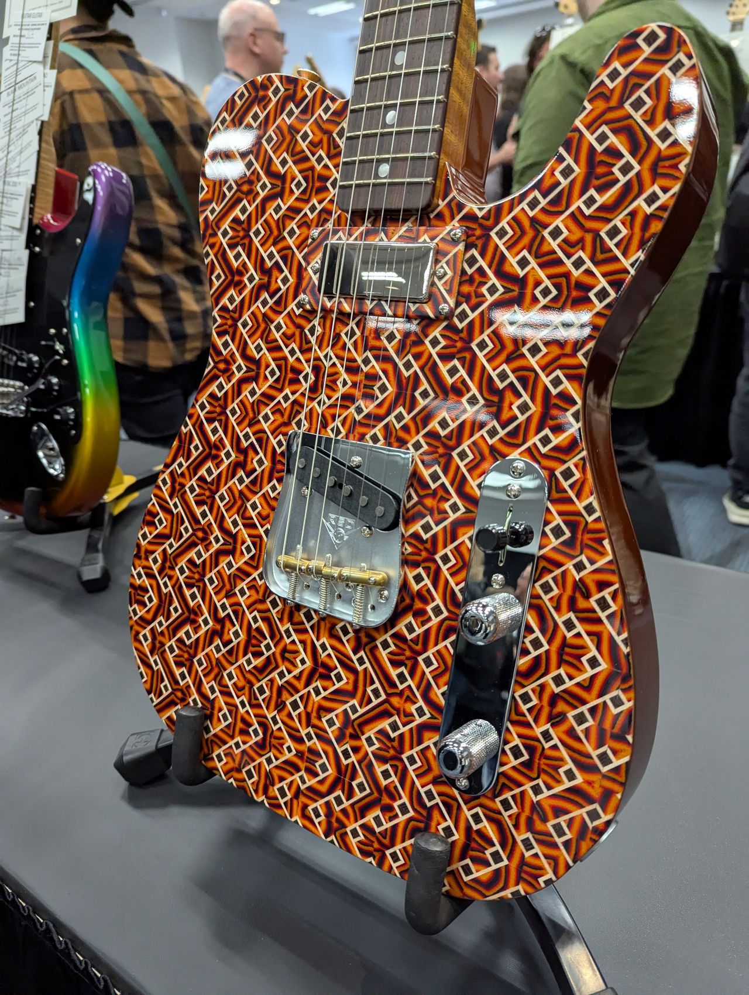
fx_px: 691
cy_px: 498
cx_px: 374
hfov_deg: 56.9
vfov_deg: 71.5
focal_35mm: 24
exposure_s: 1/120
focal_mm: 6.81
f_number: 1.85
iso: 647
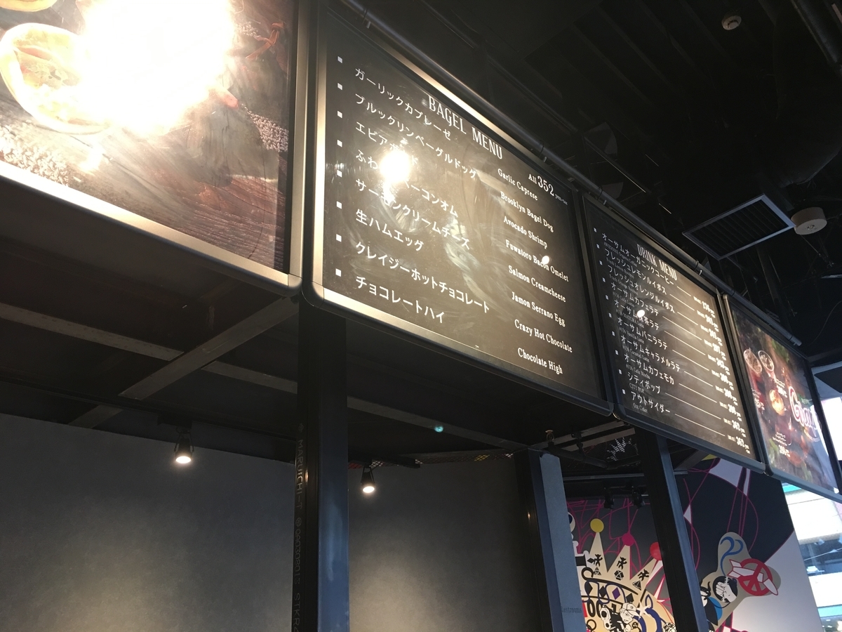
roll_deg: +4.5
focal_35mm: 29
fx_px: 705
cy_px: 316
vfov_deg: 48.2
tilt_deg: +28.3
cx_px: 421
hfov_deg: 61.7
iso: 50
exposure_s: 1/15
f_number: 2.2
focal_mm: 4.15
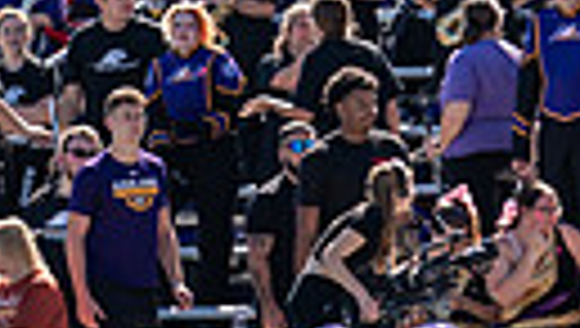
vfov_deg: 0.9
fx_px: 21685
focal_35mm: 1408
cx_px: 369
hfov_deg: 1.5
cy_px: -258
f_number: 3.2
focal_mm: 300
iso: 160
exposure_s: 1/1000
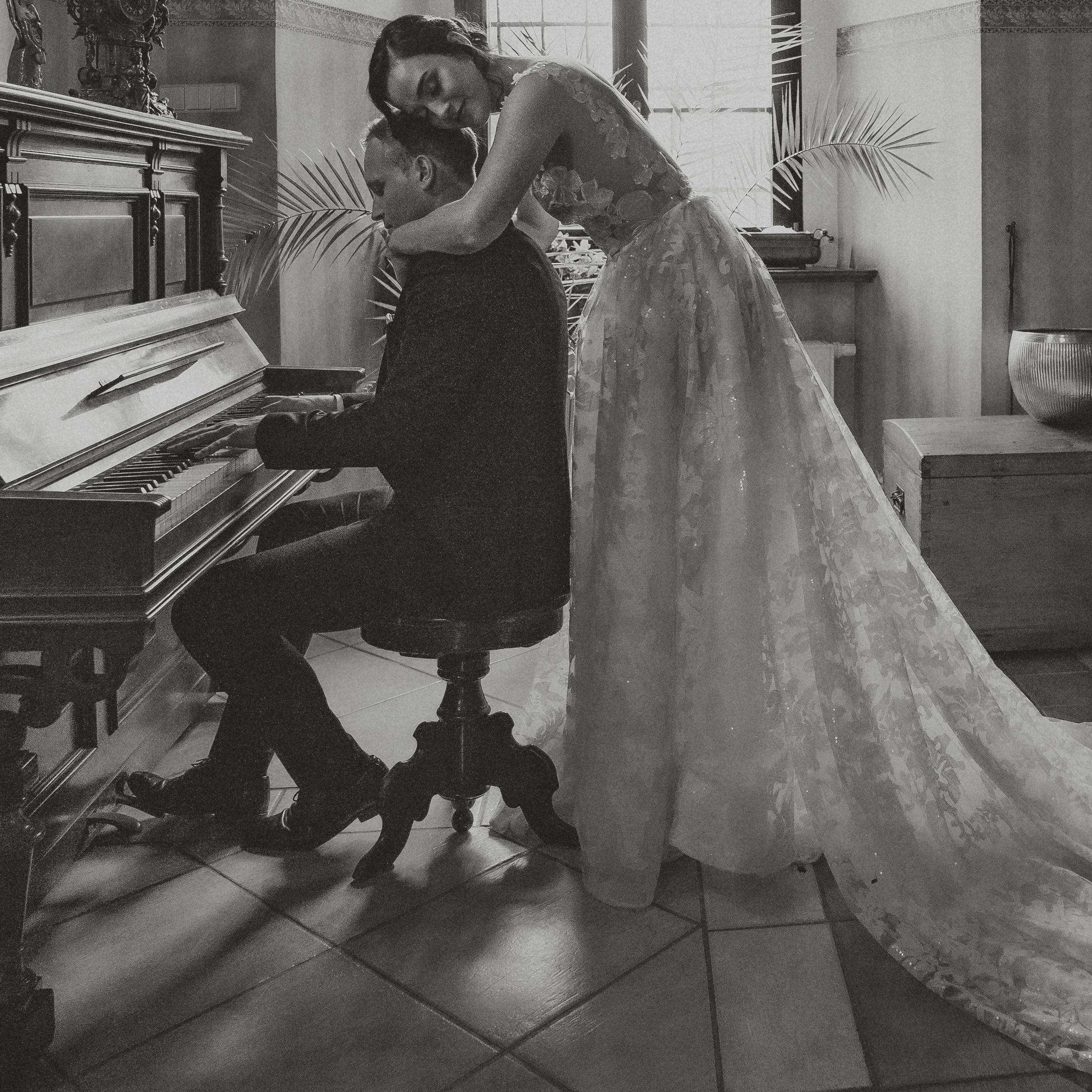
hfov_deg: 45.9
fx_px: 1249
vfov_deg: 45.4
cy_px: 255
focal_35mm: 35
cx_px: 791
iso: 3200
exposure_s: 1/100
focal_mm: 17
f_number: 2.8
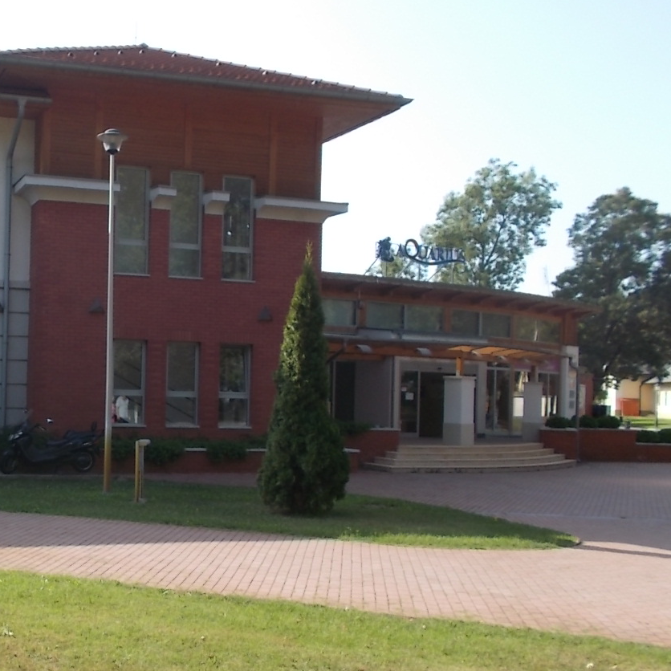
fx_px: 965
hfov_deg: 36.0
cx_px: 68
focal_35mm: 44
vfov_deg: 38.3
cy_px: 382
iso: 80
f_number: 3.2
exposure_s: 1/400
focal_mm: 4.6
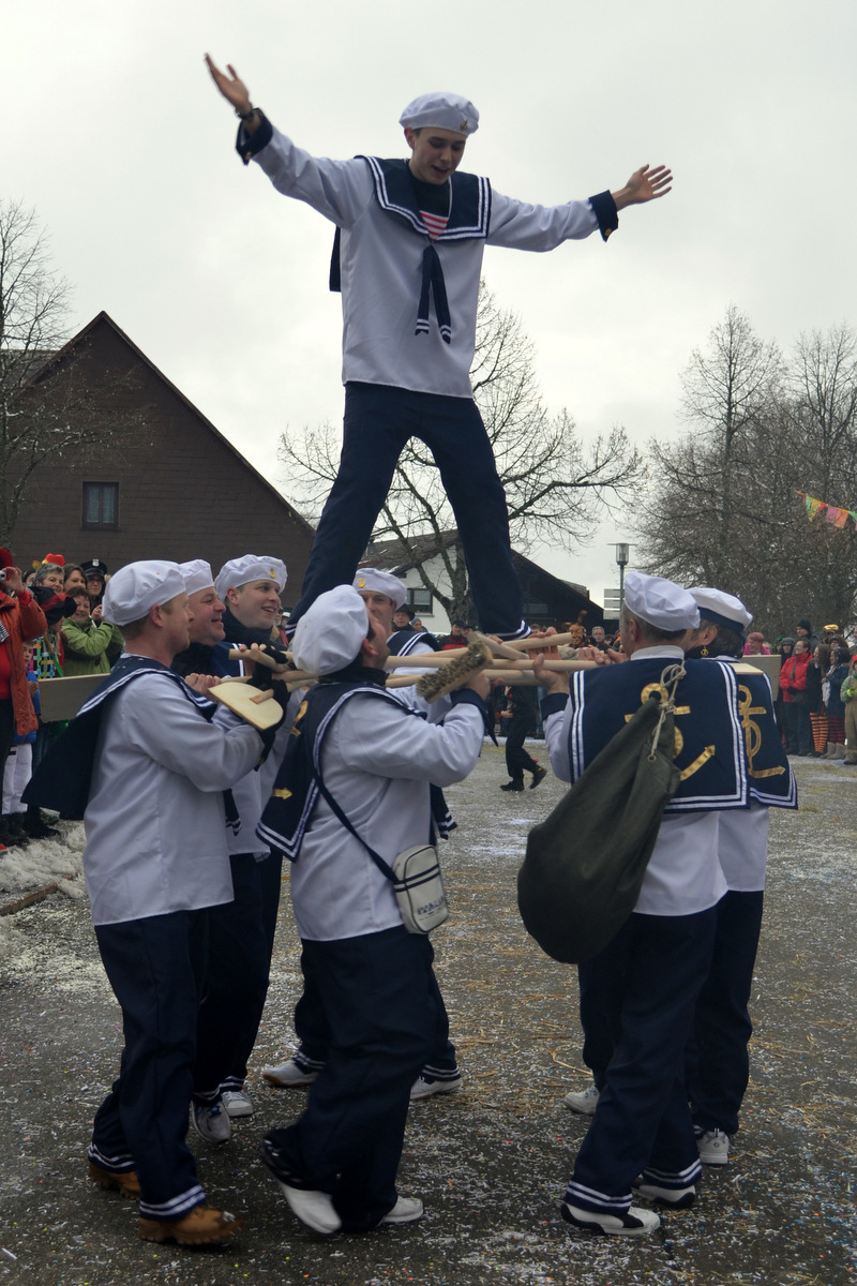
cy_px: 643
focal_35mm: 44
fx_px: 1553
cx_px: 428
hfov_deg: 30.8
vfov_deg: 45.0
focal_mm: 29
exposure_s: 1/125
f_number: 5.6
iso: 250
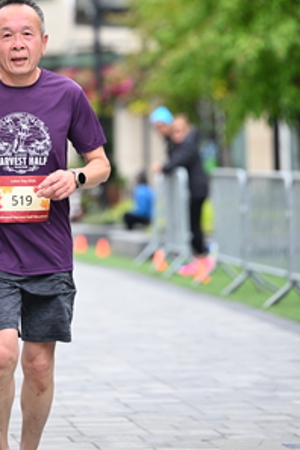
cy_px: 65
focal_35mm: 259
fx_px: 3237
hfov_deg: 5.3
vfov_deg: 7.9
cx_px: 86
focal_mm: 140
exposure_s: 1/1600
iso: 640
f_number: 2.8
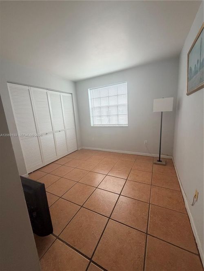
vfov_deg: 102.1
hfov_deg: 85.7
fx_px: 110
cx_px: 102
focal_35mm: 14
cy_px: 136
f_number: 2.2
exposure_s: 1/121
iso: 200
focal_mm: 2.22
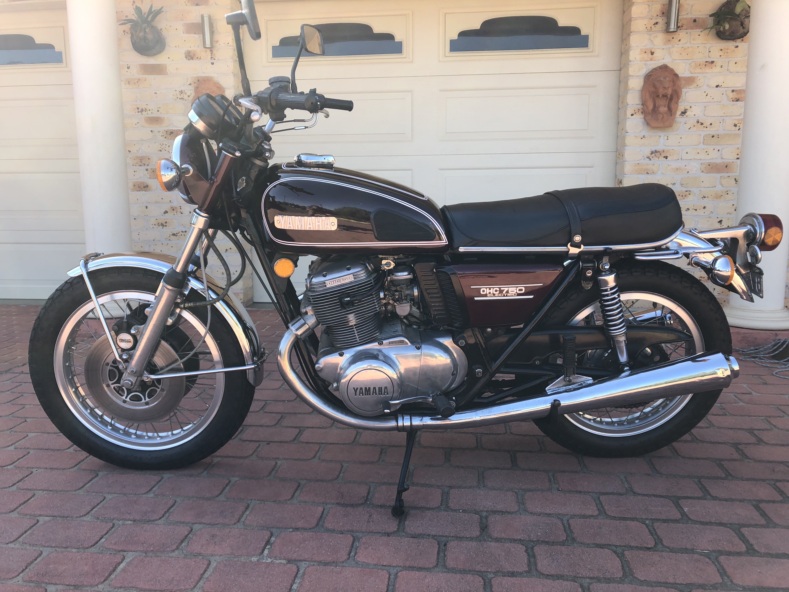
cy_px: 296
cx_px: 394
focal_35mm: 28
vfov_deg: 49.7
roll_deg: -0.1
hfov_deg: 63.4
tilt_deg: -10.6
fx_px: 638
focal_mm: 3.99
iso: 20
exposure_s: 1/375
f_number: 1.8
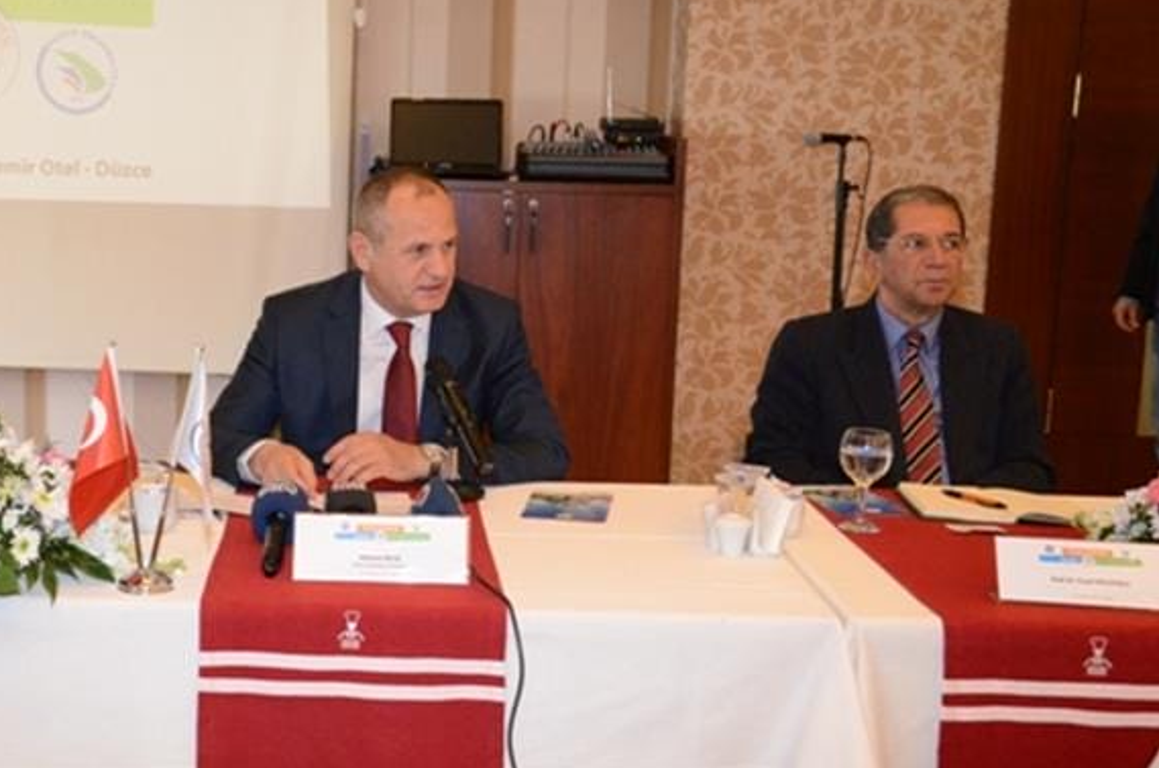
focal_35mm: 59
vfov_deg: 22.9
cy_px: 367
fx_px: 1896
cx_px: 346
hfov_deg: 33.6
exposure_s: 1/100
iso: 4000
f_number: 4.2
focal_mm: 28
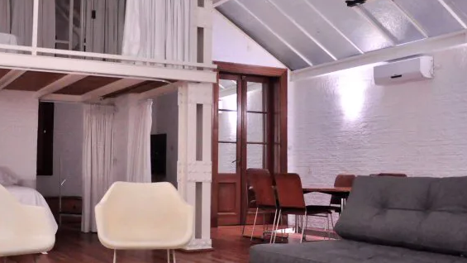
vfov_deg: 26.5
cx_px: 185
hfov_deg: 45.2
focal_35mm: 45
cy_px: 144
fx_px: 557
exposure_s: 1/50
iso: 2500
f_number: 3.5
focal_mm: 18
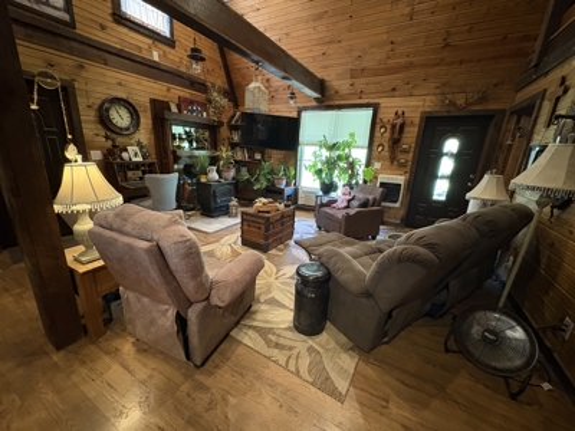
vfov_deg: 85.7
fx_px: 233
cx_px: 288
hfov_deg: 102.1
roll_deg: -2.2
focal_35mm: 14
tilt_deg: -13.8
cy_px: 216
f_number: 2.2
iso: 1000
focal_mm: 2.22
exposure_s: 1/30
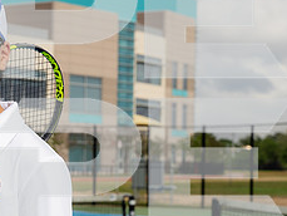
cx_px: -26
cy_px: 165
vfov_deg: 9.1
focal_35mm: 163
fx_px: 1352
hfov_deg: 11.9
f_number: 7.1
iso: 100
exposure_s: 1/250
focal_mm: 67
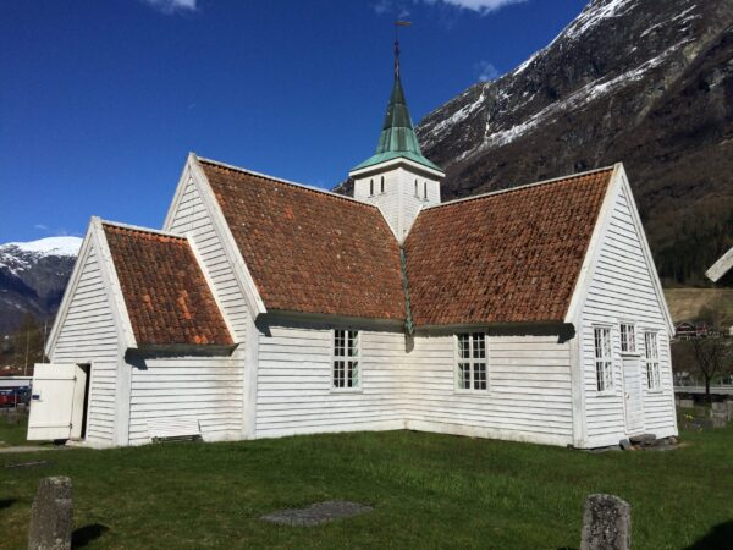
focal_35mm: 29
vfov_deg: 48.2
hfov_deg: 61.7
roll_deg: +1.0
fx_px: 614
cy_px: 275
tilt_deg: +8.4
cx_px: 366
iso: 40
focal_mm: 4.15
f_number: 2.2
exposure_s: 1/6849
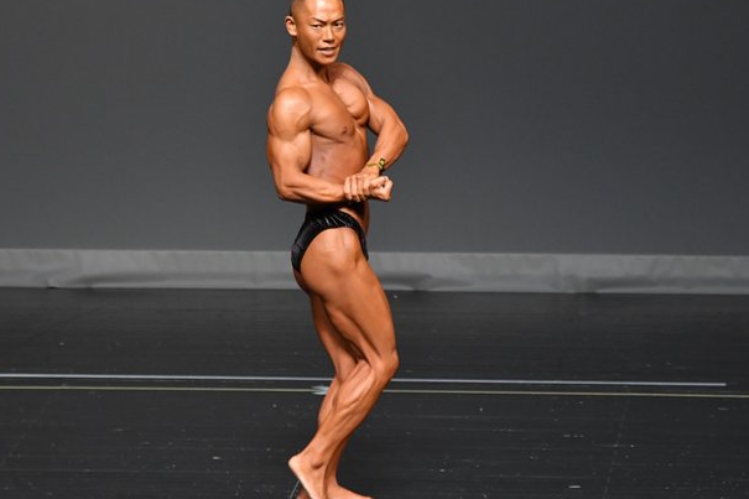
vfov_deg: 3.1
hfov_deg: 4.7
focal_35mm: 442
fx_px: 9193
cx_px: 329
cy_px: 245
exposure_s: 1/400
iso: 2500
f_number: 5.6
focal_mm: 230
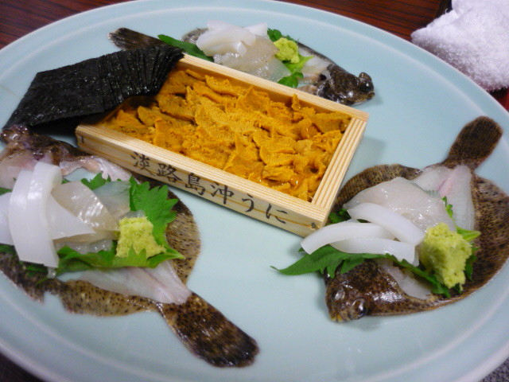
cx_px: 254
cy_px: 191
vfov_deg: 42.9
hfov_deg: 55.4
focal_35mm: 33
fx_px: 485
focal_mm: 5.5
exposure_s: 1/15
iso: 400
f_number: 2.8
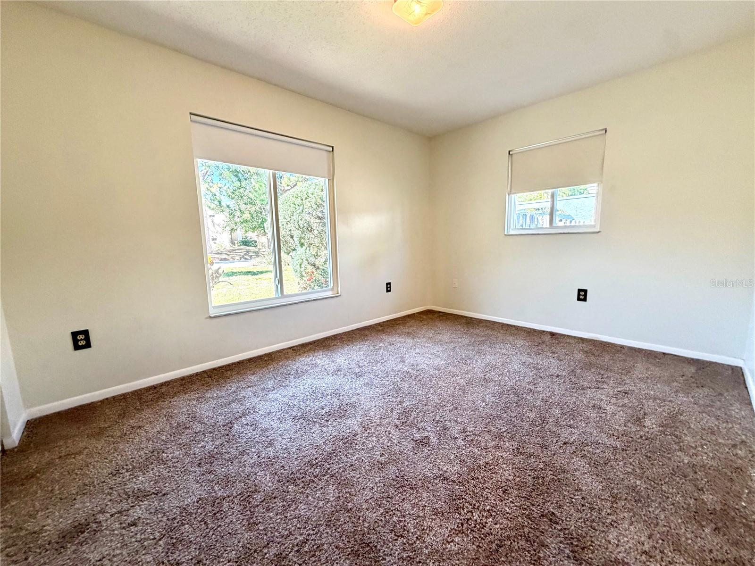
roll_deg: -0.9
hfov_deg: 102.1
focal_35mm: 14
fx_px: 305
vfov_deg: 85.7
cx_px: 378
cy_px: 283
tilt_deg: -8.5
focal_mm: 2.22
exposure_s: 1/60
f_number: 2.2
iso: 250
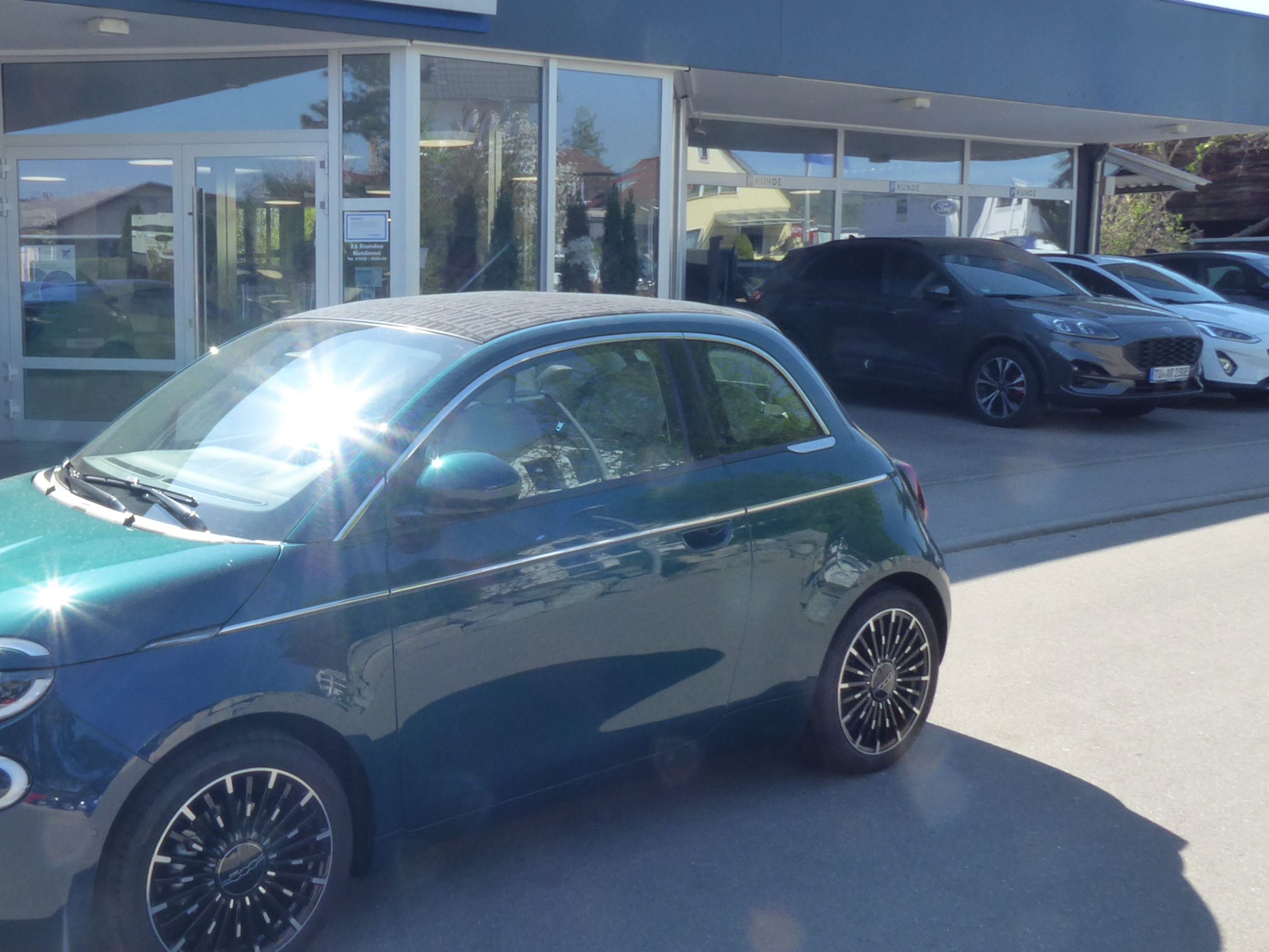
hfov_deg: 47.9
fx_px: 1393
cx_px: 389
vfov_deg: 37.7
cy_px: 474
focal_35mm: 38
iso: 125
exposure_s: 1/60
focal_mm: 4.3
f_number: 8
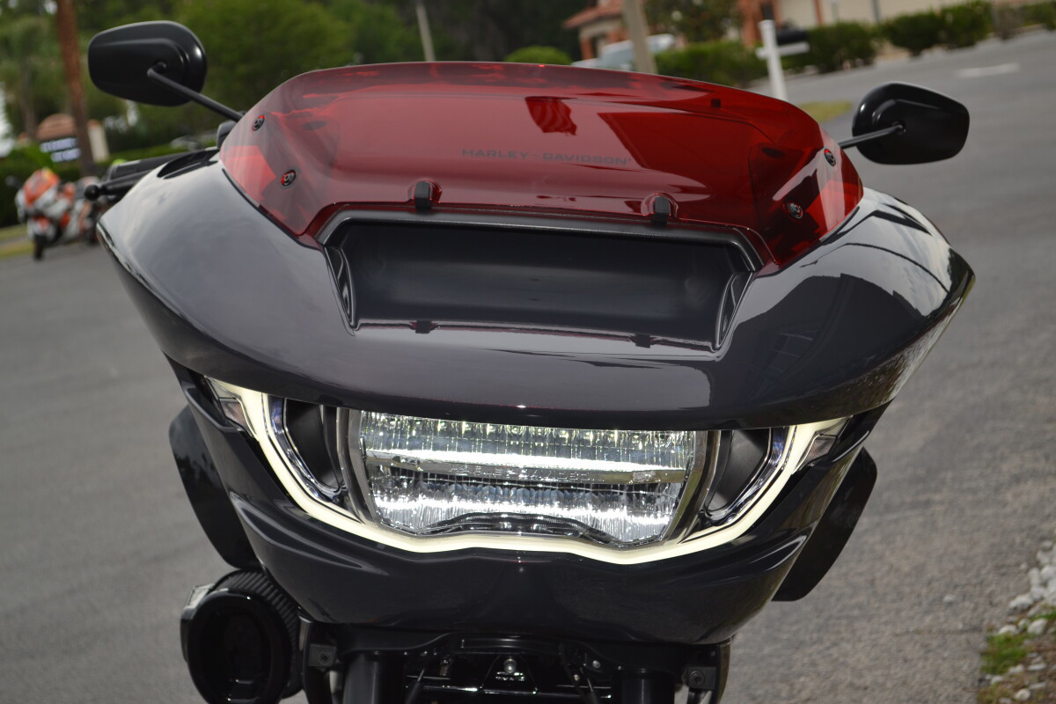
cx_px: 528
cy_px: 352
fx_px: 2112
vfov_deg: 18.9
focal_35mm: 72
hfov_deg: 28.1
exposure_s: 1/160
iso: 100
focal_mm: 48
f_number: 5.6
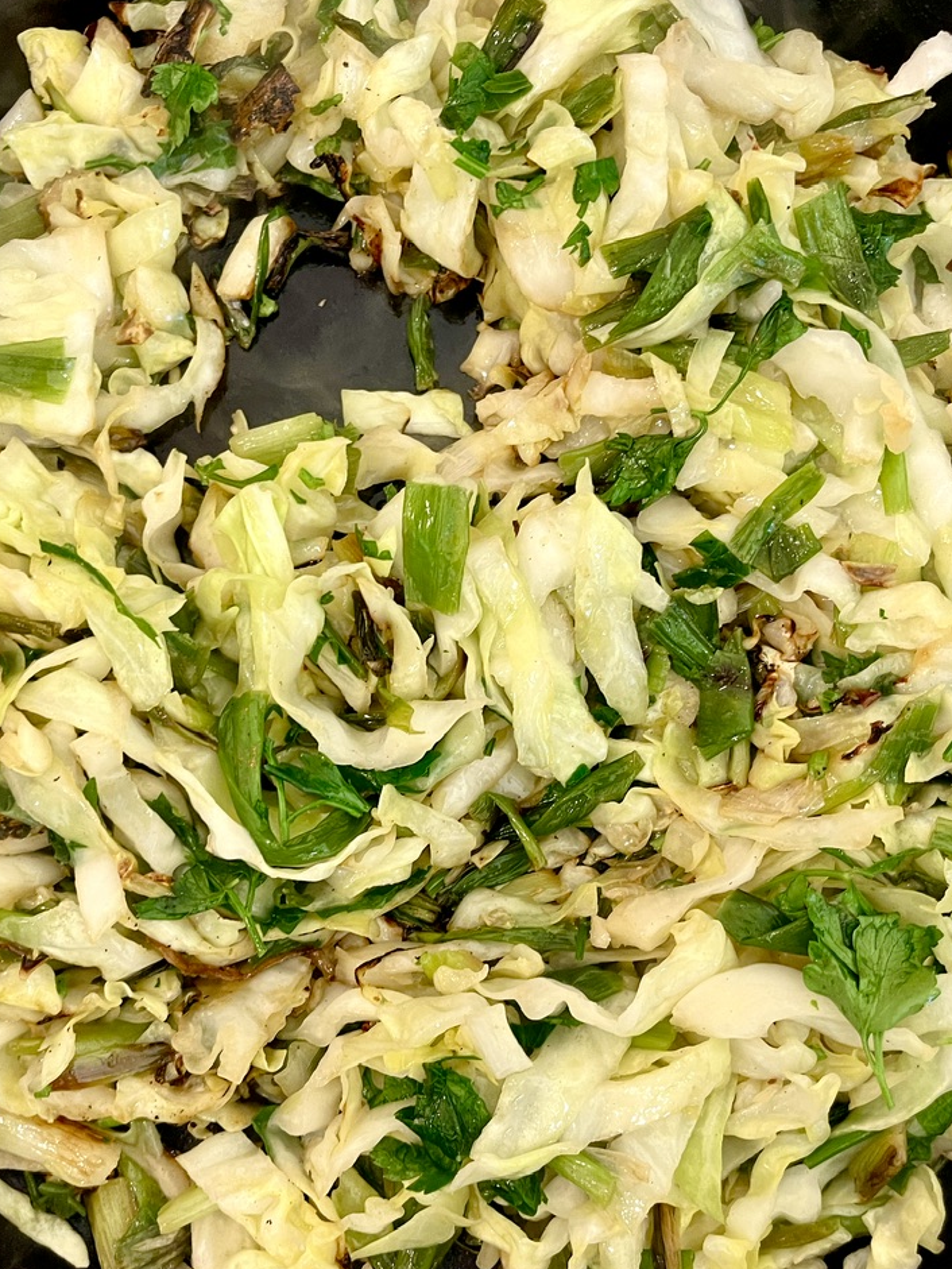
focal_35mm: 34
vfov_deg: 53.9
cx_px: 419
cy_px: 672
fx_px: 1246
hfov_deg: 41.7
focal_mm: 5.1
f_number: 1.6
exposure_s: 1/60
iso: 160
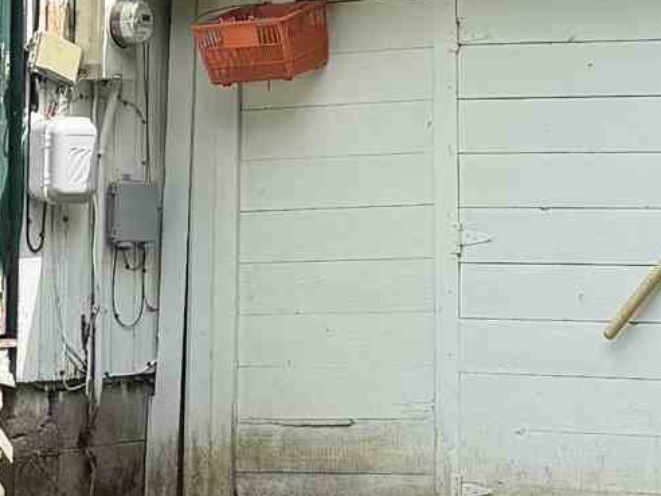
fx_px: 2864
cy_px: -199
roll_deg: +0.6
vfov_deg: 9.7
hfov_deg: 13.1
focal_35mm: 150
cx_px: 595
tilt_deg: +8.3
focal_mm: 6.76
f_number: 1.78
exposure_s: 1/2053
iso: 100
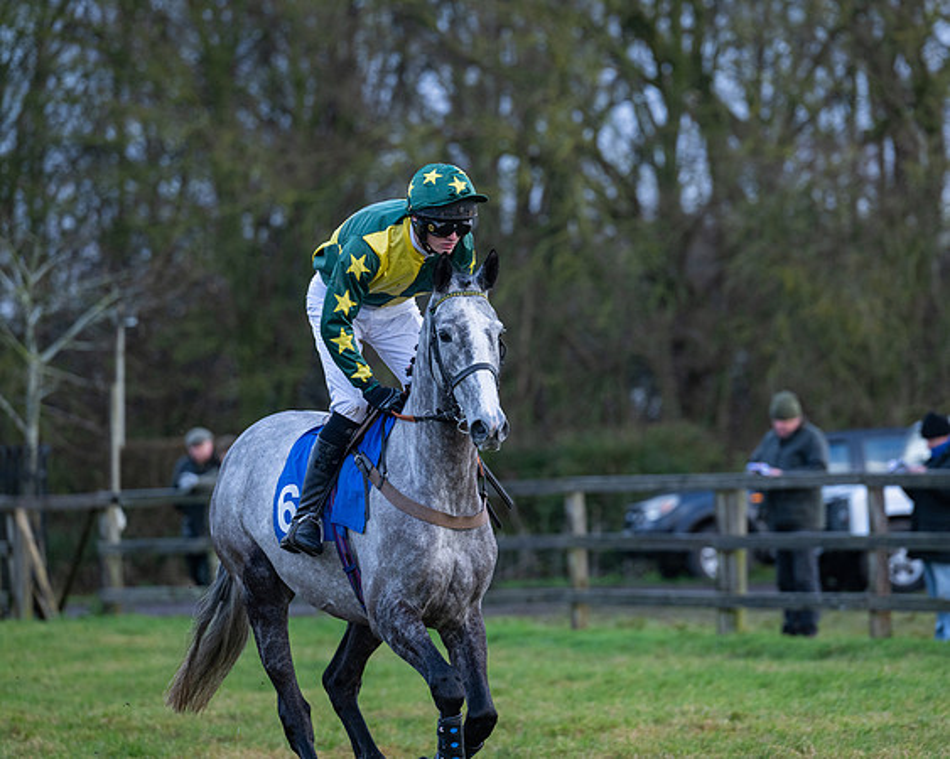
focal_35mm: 225
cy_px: 380
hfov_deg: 8.6
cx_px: 492
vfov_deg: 6.9
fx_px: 6331
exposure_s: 1/500
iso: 800
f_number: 4
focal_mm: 200
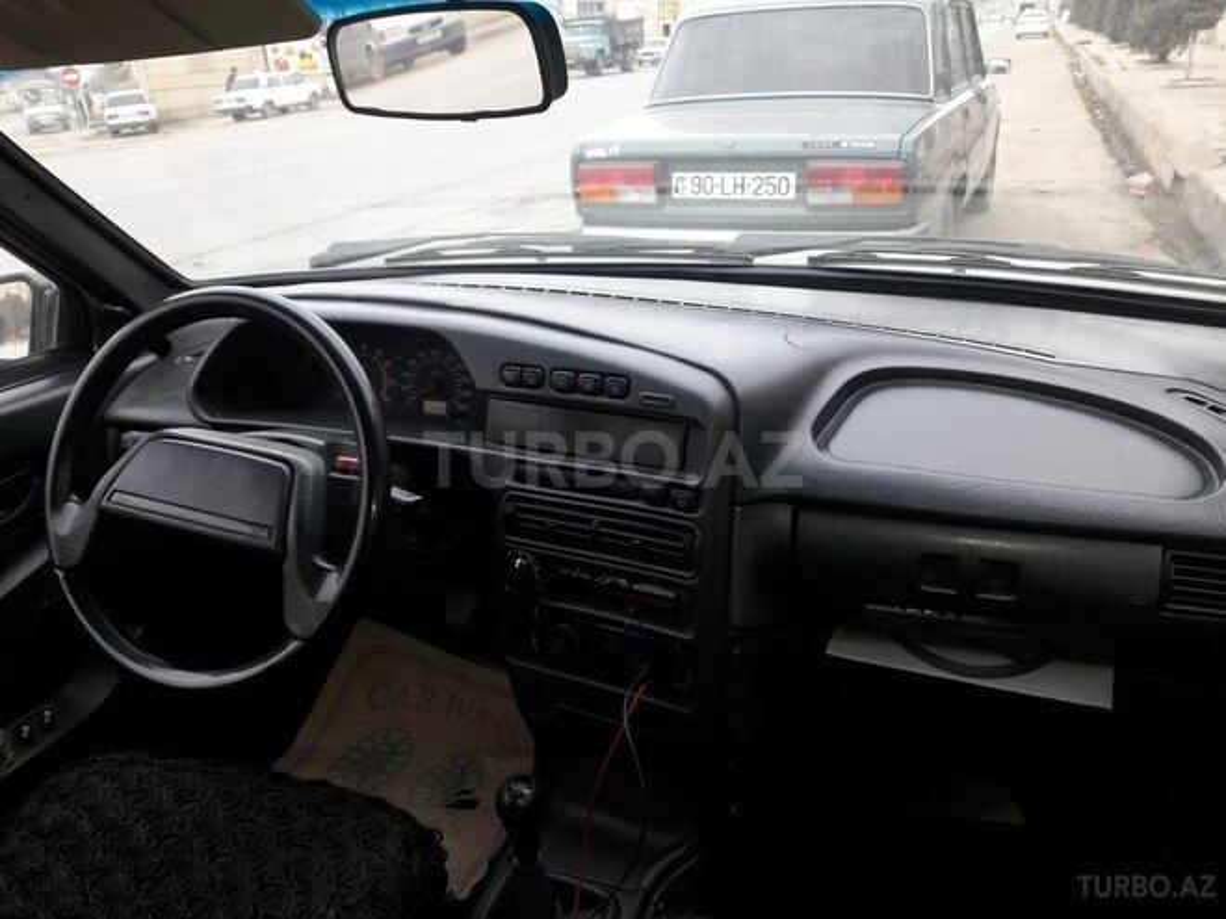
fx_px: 992
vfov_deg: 49.7
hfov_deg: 63.4
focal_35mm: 28
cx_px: 613
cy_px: 460
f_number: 1.9
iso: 64
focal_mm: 3.7
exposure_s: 1/100
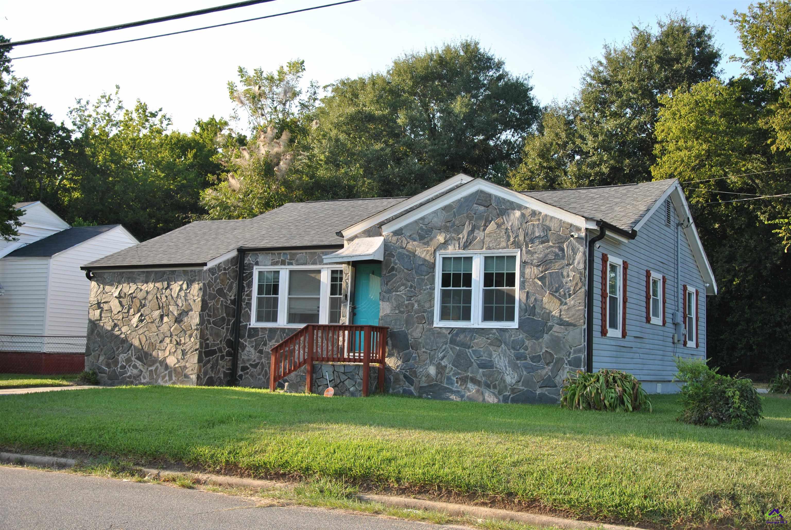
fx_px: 924
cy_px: 265
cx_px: 396
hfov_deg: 46.4
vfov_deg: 32.0
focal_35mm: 42
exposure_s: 1/200
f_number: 5.6
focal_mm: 28
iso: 100
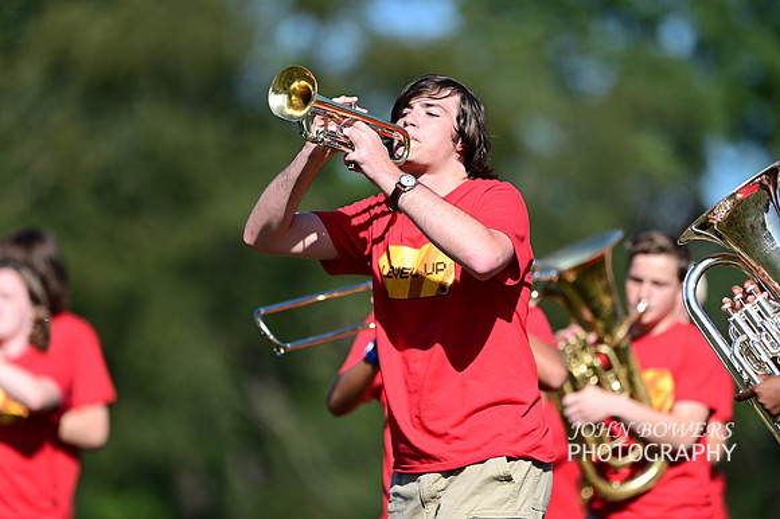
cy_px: 260
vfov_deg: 4.6
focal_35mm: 300
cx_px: 390
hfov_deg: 6.9
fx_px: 6496
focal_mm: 300
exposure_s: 1/1600
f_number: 2.8
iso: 100
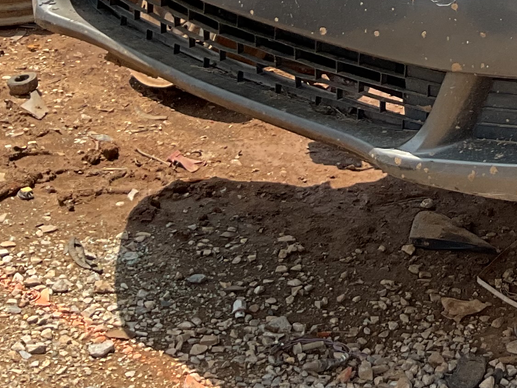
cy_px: -172
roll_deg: -8.2
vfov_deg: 13.5
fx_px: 1553
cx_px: 802
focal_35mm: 104
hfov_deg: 16.9
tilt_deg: -11.0
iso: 16
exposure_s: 1/1221
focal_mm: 3
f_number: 1.8
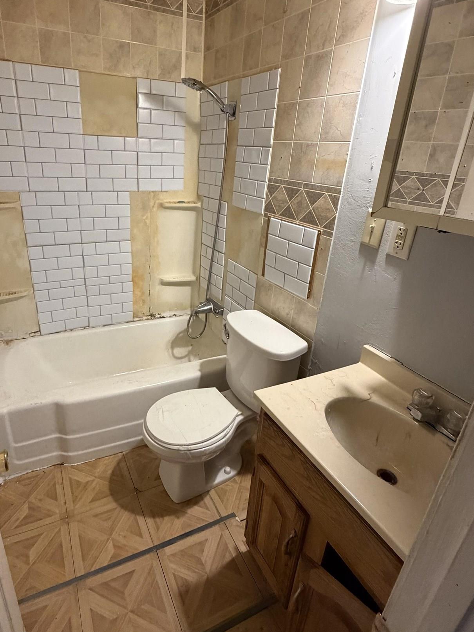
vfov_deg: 81.7
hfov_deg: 65.5
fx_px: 365
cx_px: 194
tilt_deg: -23.0
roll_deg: -4.0
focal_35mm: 20
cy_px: 299
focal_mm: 2.22
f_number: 2.2
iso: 500
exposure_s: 1/60
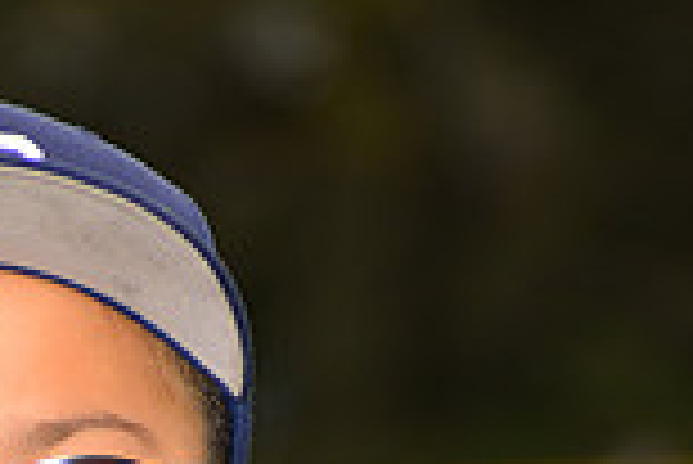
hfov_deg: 2.7
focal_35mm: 754
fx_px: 14528
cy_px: 1140
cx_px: 11
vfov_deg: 1.8
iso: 200
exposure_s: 1/200
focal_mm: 200
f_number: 6.3
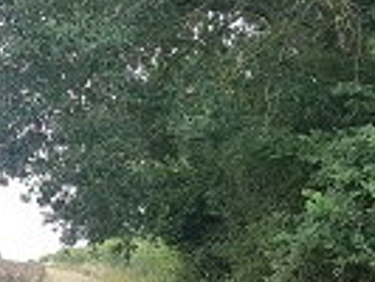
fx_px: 846
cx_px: 90
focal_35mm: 78
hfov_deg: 24.7
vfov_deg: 17.9
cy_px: 344
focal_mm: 4.2
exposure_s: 1/540
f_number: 1.7
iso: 50
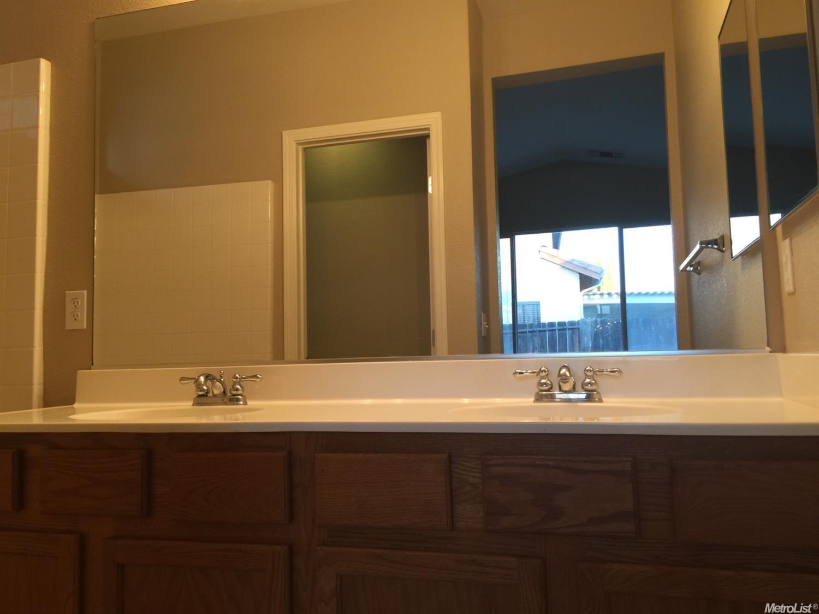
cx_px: 410
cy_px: 307
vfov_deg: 48.2
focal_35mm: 29
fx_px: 686
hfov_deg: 61.7
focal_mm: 4.15
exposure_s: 1/15
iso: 40
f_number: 2.2
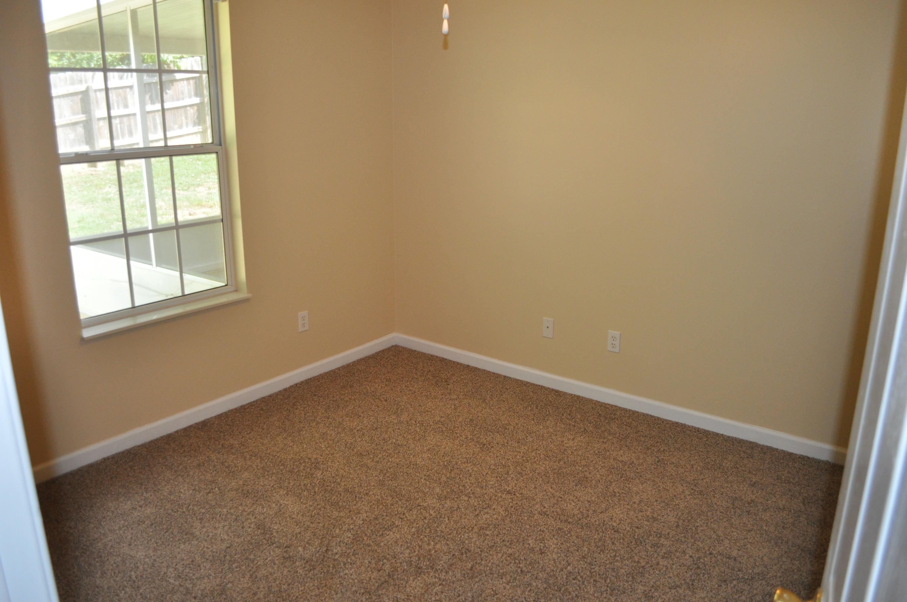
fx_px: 679
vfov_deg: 47.8
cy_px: 301
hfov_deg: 67.4
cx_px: 454
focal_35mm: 27
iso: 800
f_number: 3.5
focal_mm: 18
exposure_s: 1/125
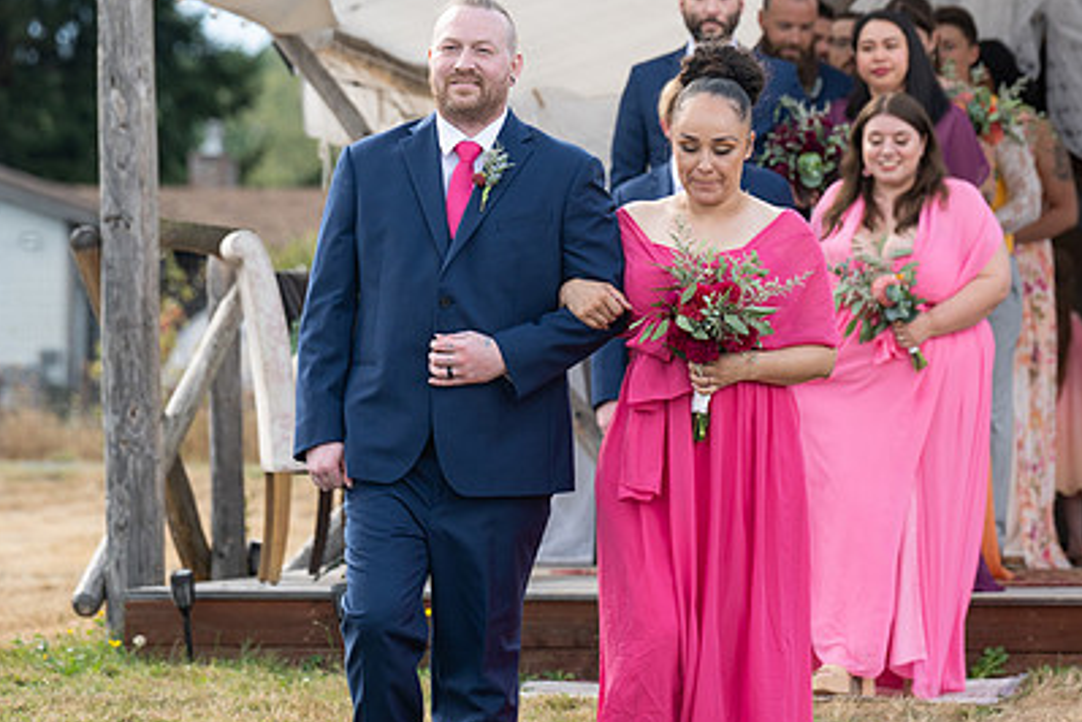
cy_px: 417
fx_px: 6552
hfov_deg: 9.4
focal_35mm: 218
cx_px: 635
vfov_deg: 6.3
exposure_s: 1/800
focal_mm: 150
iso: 400
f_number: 4.5
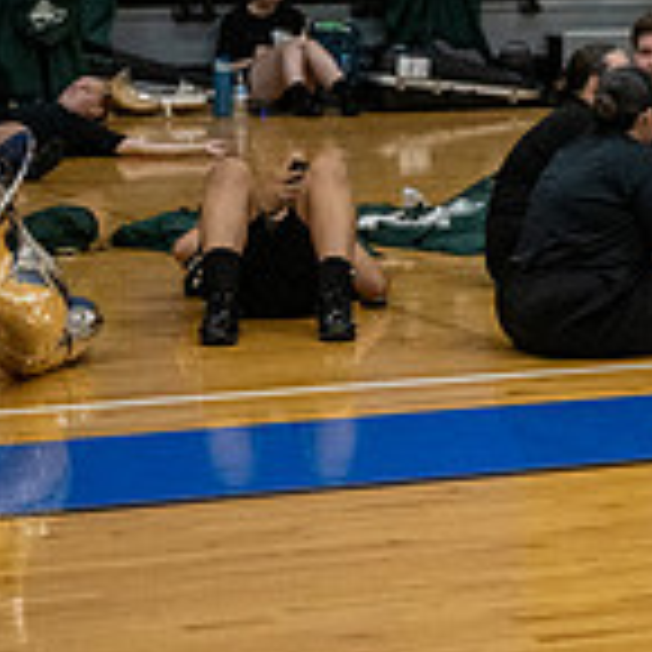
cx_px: 1255
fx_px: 3623
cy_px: 106
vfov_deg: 10.2
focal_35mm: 170
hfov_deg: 9.7
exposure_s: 1/800
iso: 8000
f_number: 4
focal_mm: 50
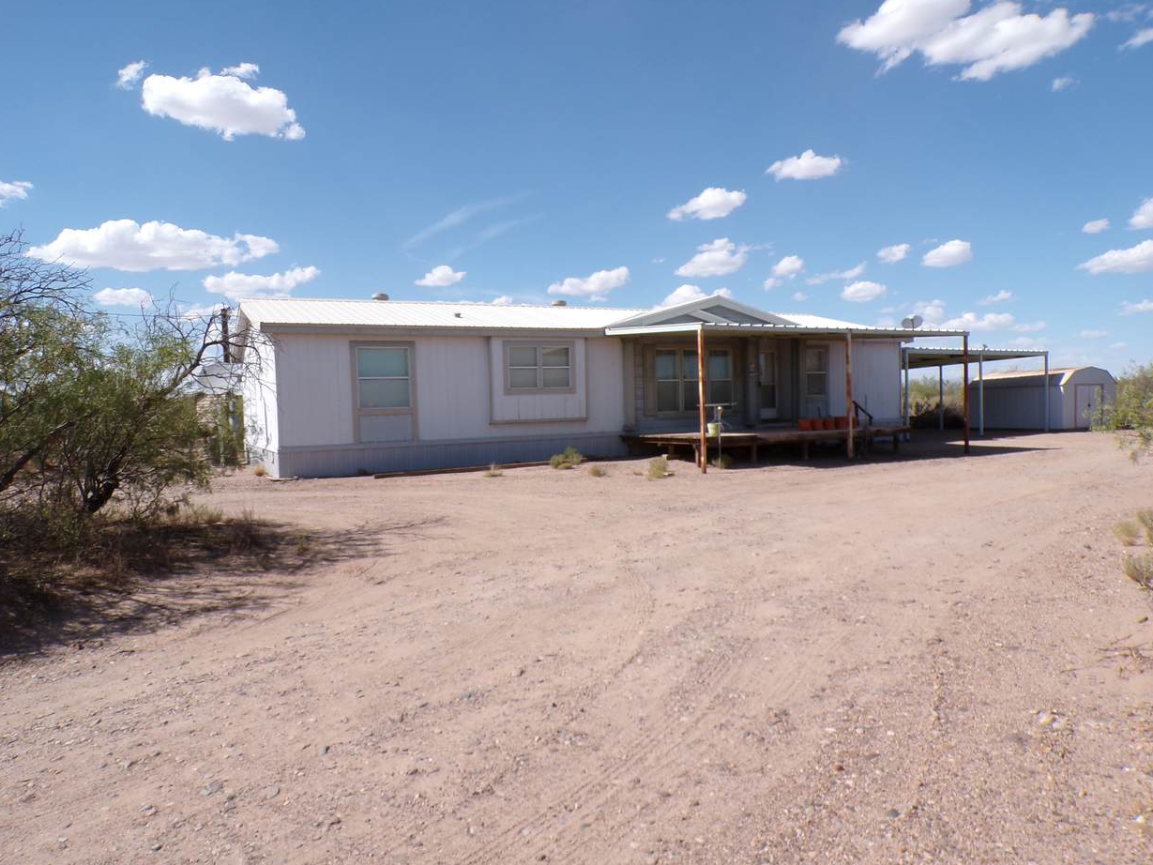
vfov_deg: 54.9
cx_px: 573
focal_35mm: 25
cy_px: 445
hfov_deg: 69.4
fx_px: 833
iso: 100
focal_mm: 4.3
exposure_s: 1/680
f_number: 4.4
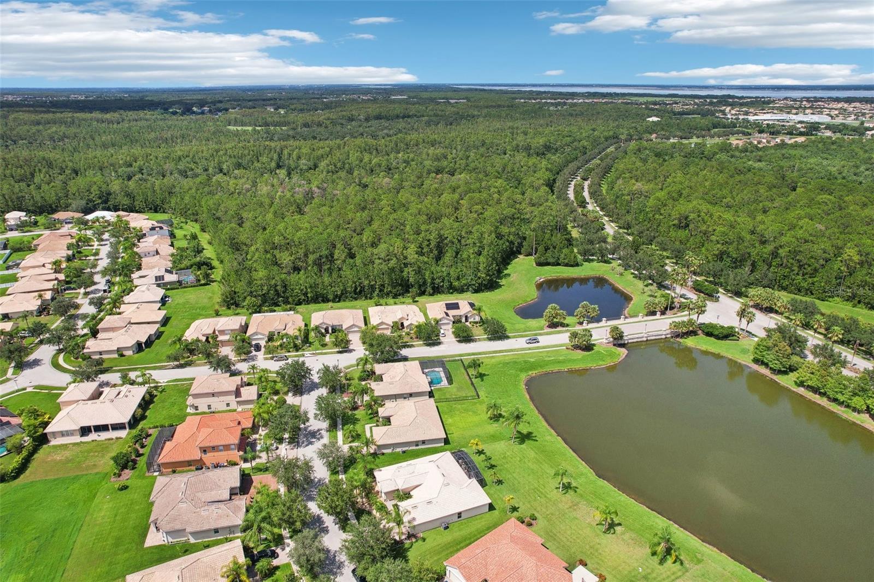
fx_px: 534
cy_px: 291
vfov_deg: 57.2
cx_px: 437
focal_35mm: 22
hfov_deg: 78.6
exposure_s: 1/3000
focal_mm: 8.4
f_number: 2.8
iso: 140
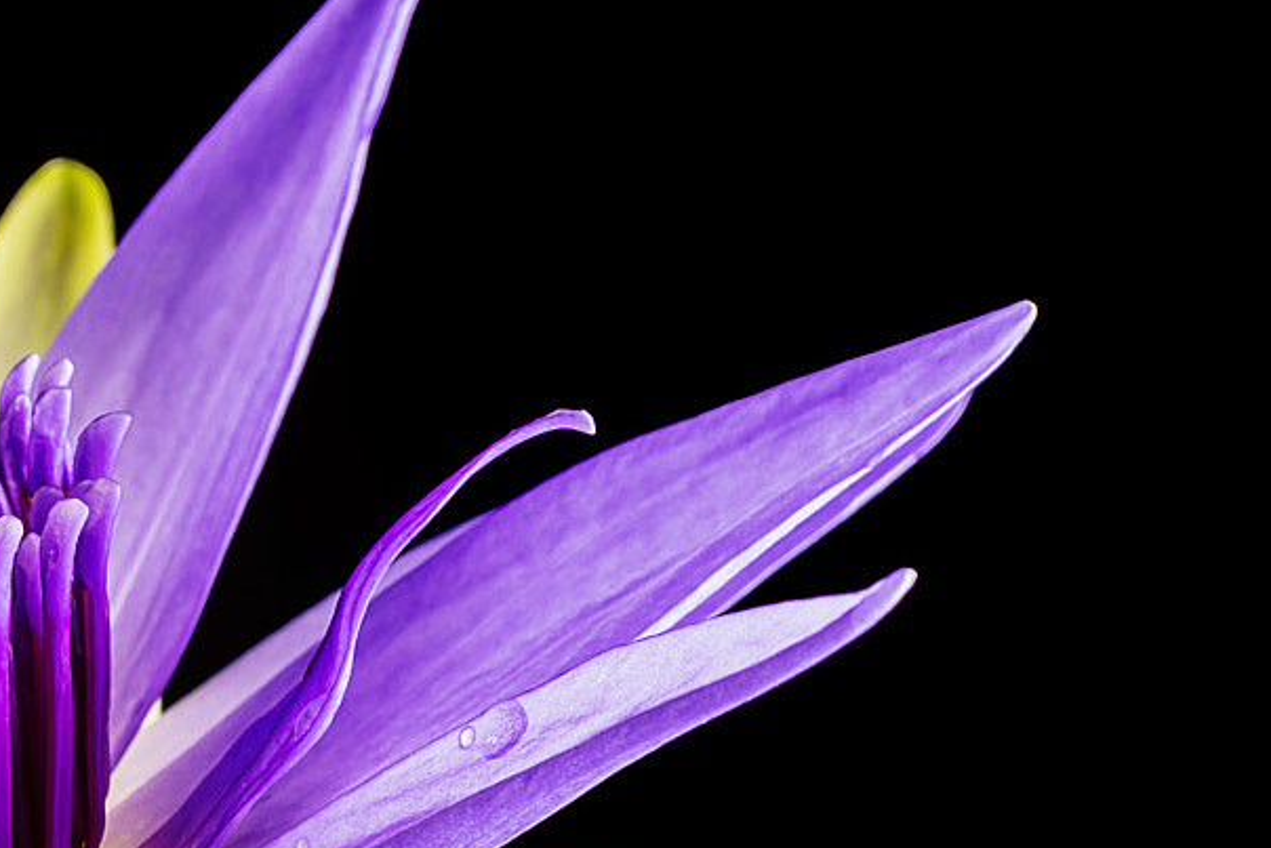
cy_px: 814
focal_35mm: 159
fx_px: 5615
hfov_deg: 12.7
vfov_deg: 8.6
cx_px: -29
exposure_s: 1/2.5
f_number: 16
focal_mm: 60
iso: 50
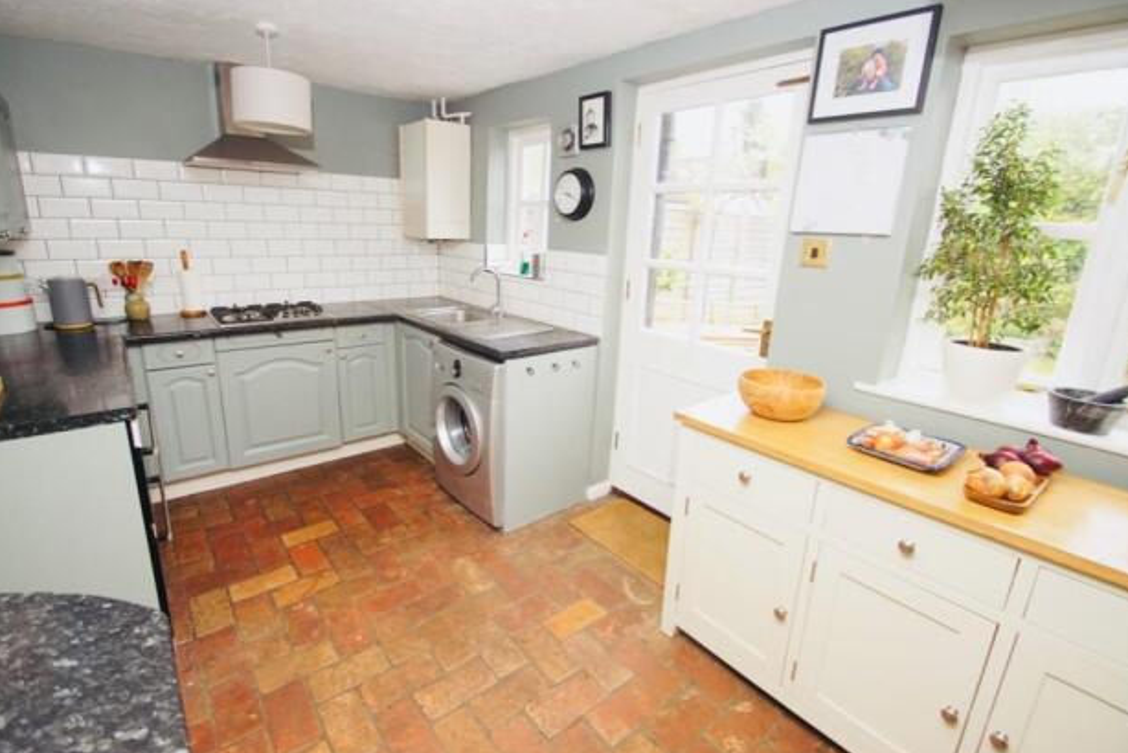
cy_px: 366
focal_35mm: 16
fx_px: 502
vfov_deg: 73.8
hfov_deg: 96.6
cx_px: 537
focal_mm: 10
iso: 1000
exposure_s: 1/160
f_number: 3.5
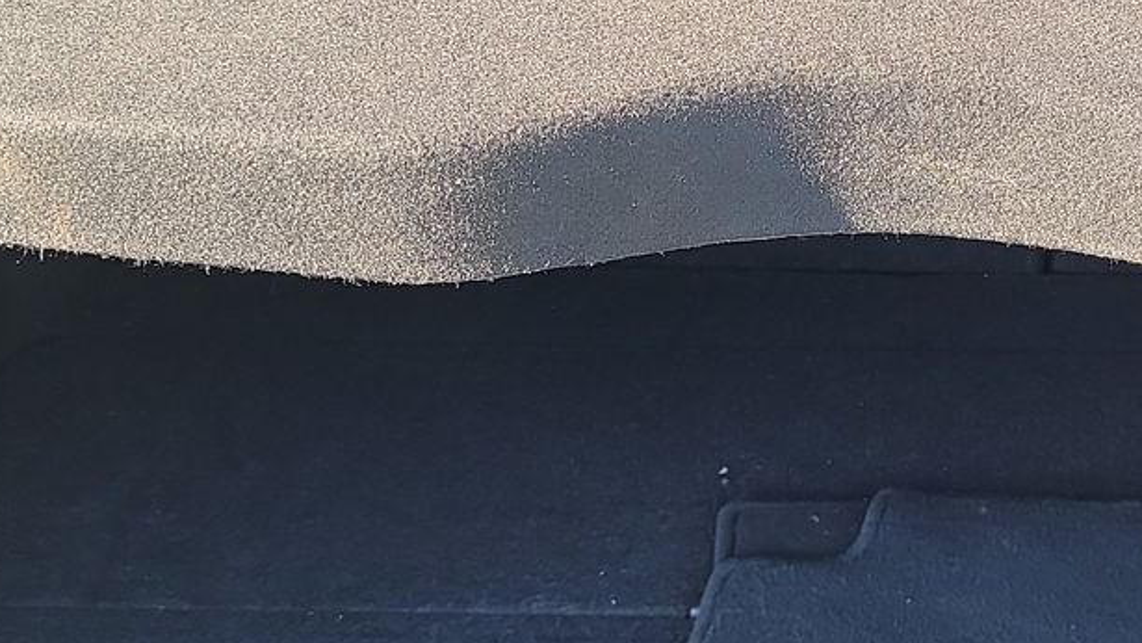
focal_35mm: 68
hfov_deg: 30.6
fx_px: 2059
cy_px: 307
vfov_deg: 17.7
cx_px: 834
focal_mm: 6.7
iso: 81
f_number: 1.8
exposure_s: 1/59
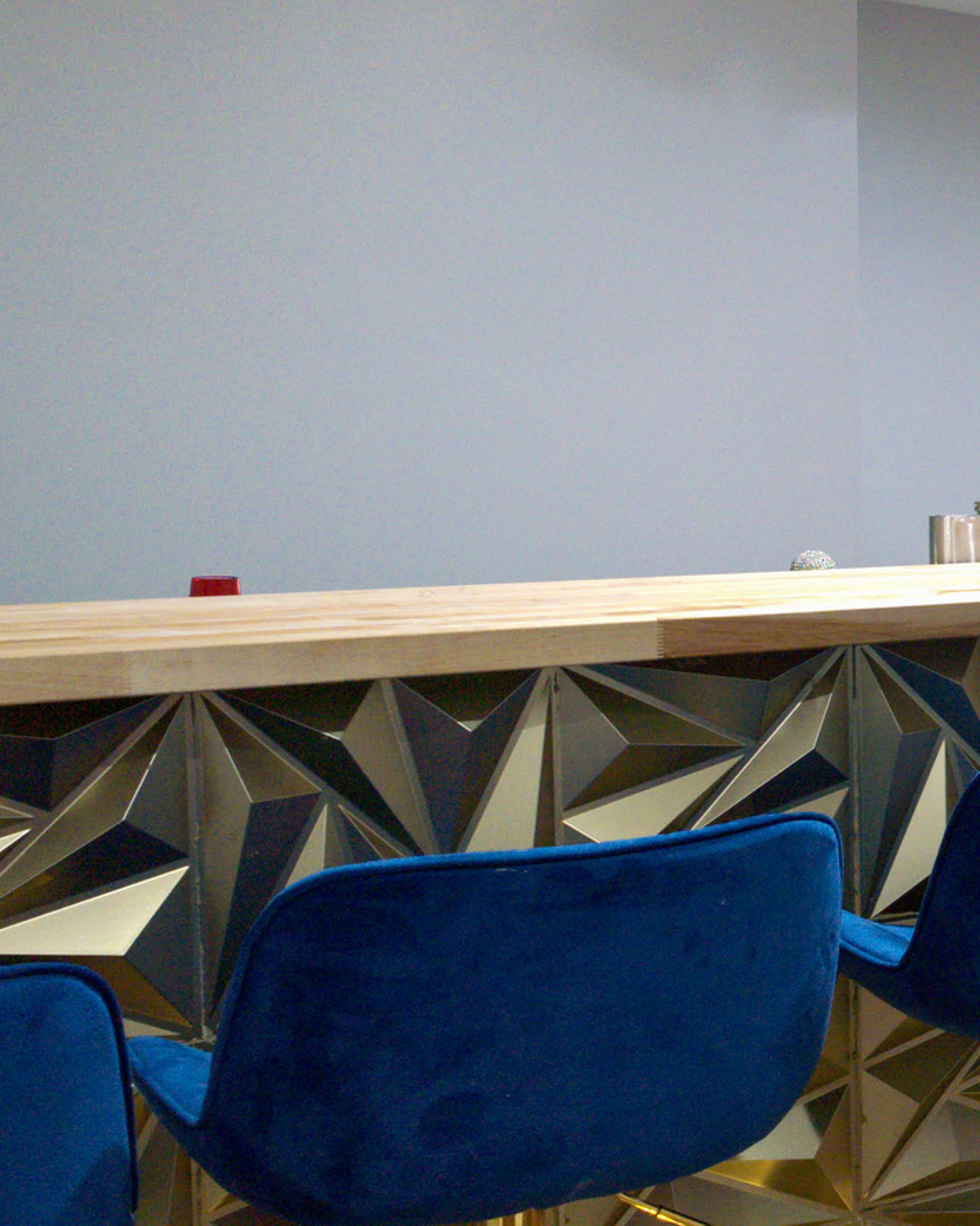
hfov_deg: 23.8
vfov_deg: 35.9
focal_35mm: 52
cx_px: 1424
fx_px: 1886
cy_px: 492
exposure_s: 1/8
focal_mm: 16
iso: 100
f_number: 16
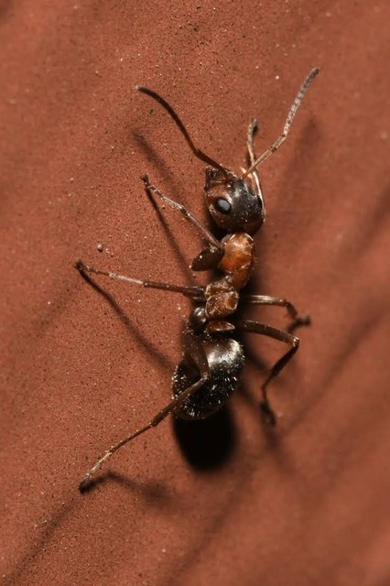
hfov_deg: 8.7
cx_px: 195
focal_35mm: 158
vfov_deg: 13.0
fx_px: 2562
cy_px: 293
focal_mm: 105
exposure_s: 1/60
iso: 250
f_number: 32
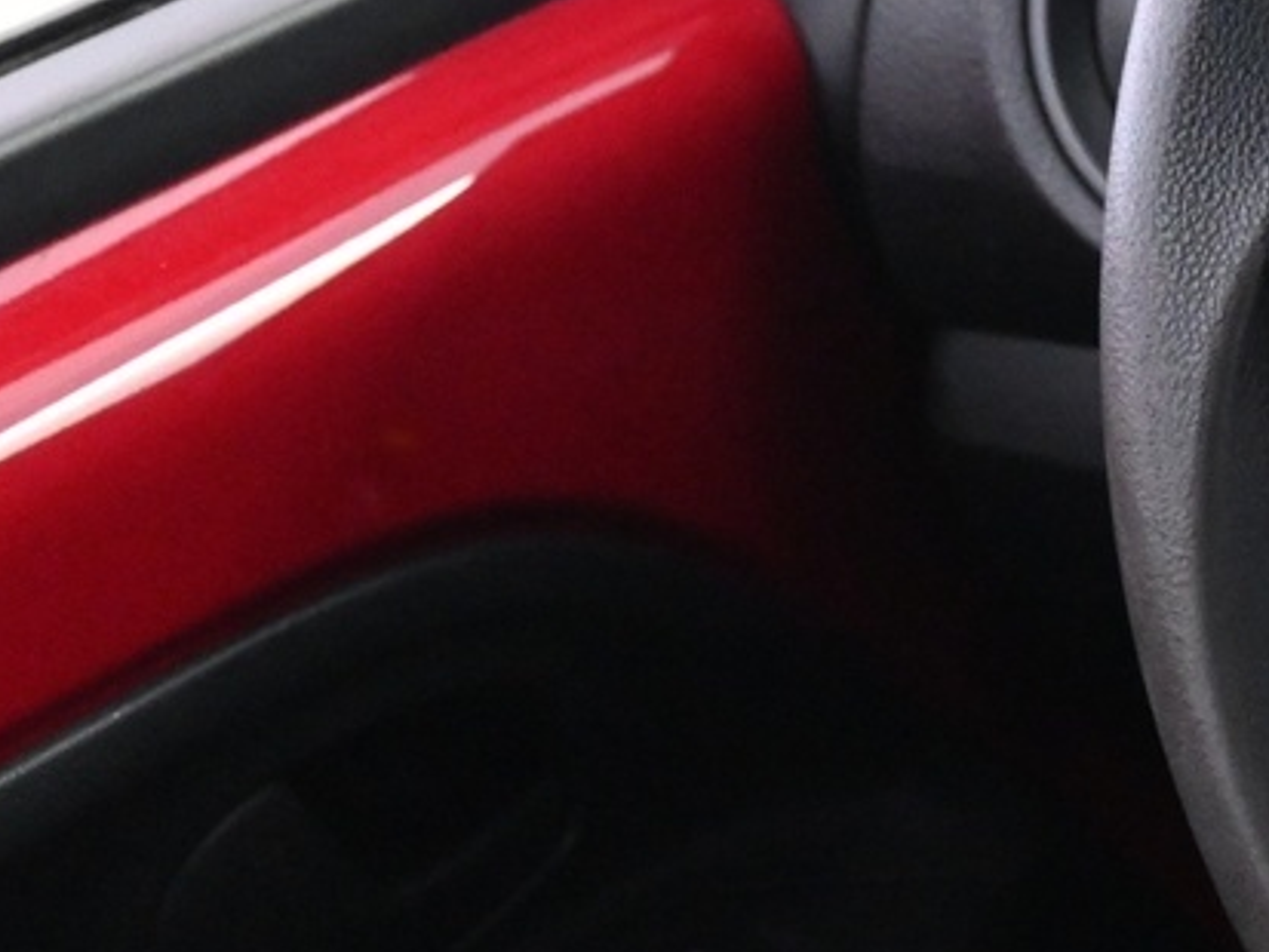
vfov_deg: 10.1
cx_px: 2351
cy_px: 273
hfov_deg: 12.2
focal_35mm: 147
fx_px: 5390
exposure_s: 1/40
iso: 3600
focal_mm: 26
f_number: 4.5
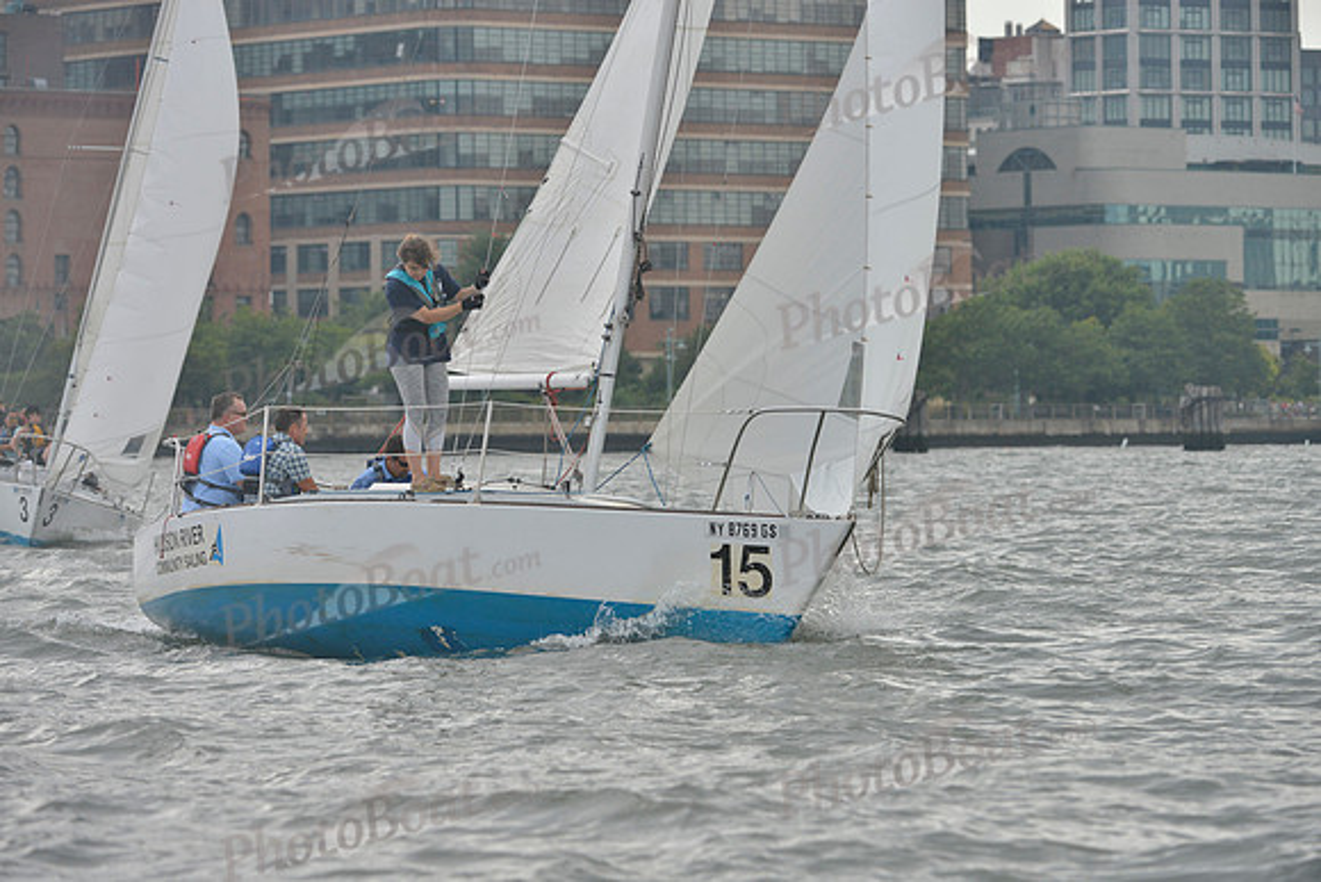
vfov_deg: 6.5
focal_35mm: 210
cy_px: 441
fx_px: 7707
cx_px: 660
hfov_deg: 9.8
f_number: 7.1
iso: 400
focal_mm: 210
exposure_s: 1/1000
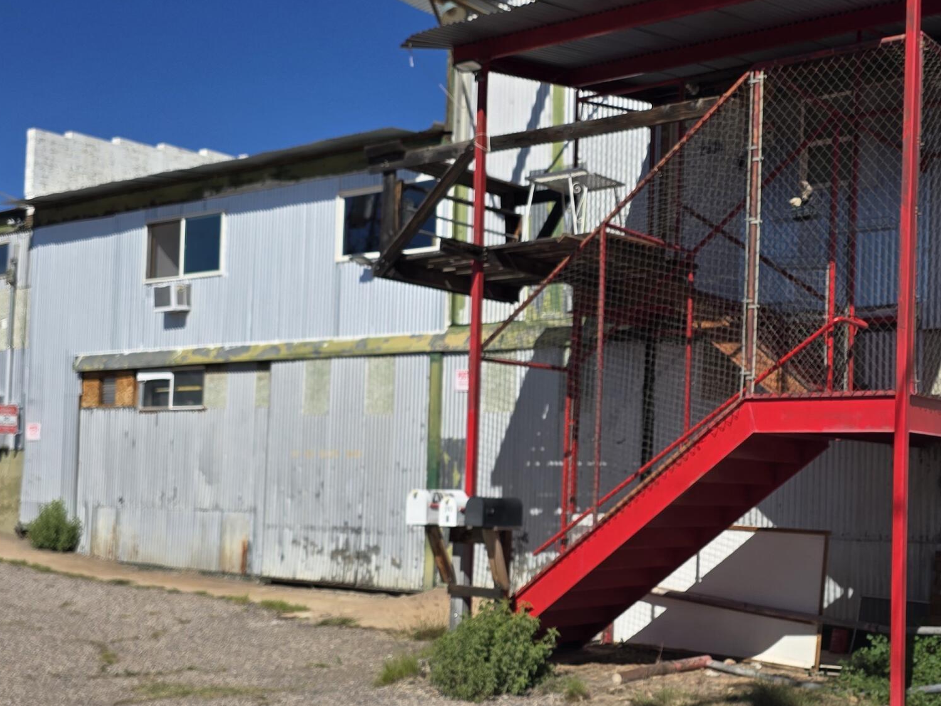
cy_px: 463
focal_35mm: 46
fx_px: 1250
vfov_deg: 31.3
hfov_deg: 40.2
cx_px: 691
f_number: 1.7
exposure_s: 1/1387
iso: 12
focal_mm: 6.3
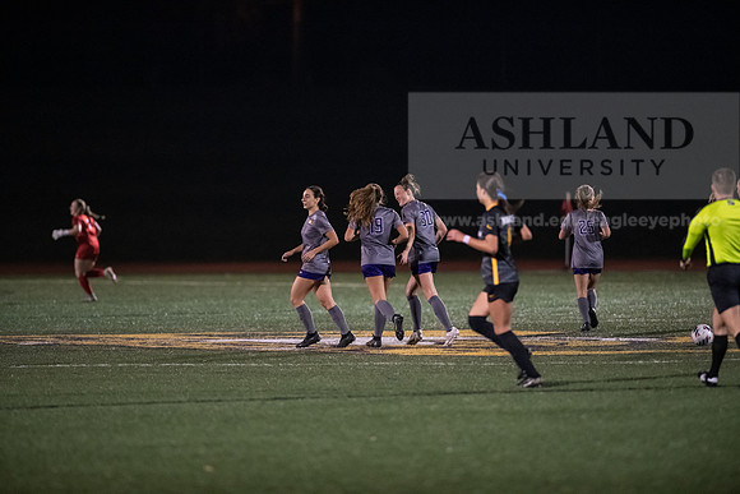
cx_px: 370
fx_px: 6168
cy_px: 247
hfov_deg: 6.9
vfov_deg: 4.6
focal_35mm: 300
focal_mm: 300
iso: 8000
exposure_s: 1/1000
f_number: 2.8
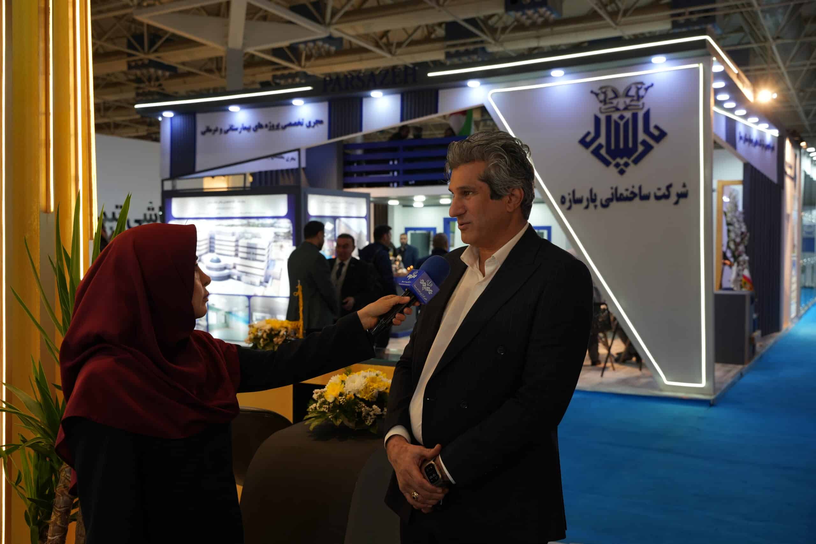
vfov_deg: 37.2
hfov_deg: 53.5
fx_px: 809
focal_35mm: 36
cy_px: 272
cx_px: 408
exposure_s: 1/60
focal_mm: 35.7
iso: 400
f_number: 4.5
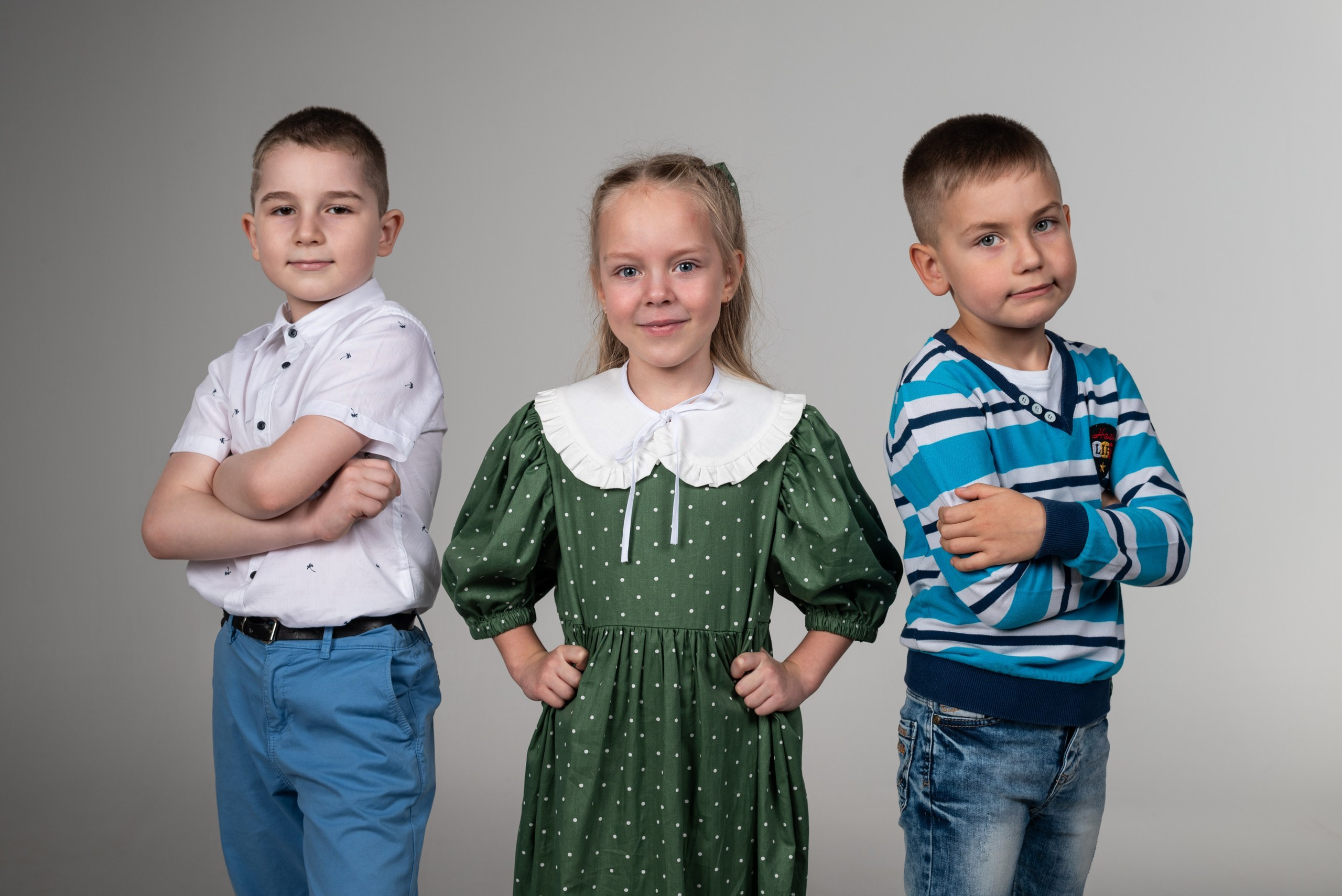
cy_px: 448
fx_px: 2018
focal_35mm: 54
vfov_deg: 25.0
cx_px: 657
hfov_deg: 36.8
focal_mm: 50
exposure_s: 1/125
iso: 100
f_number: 8
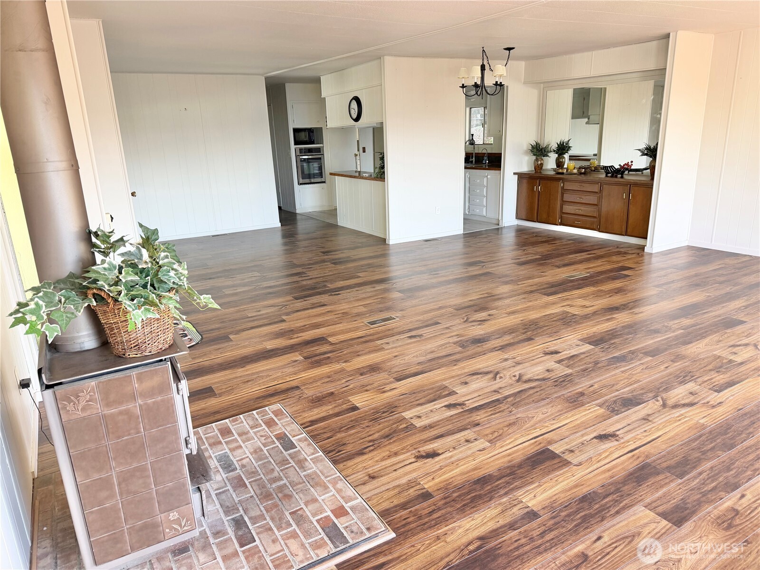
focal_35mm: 24
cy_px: 285
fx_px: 527
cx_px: 380
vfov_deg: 56.8
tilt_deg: -15.3
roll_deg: +2.2
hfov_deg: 71.6
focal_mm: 6.76
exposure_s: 1/121
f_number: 1.78
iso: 125
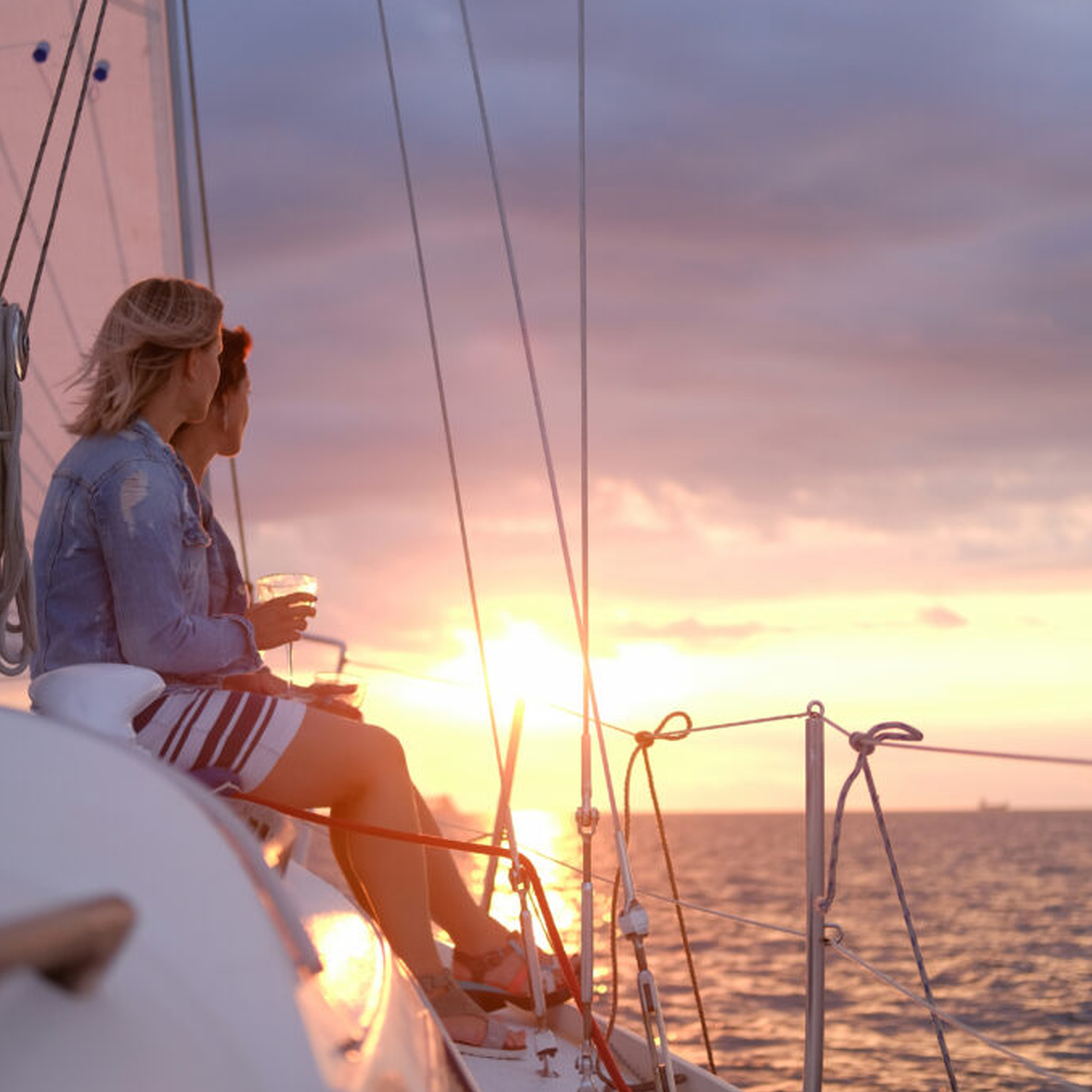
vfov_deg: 25.4
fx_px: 2427
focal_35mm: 68
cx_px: 538
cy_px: 544
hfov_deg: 25.4
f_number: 2
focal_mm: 35
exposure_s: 1/800
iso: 250
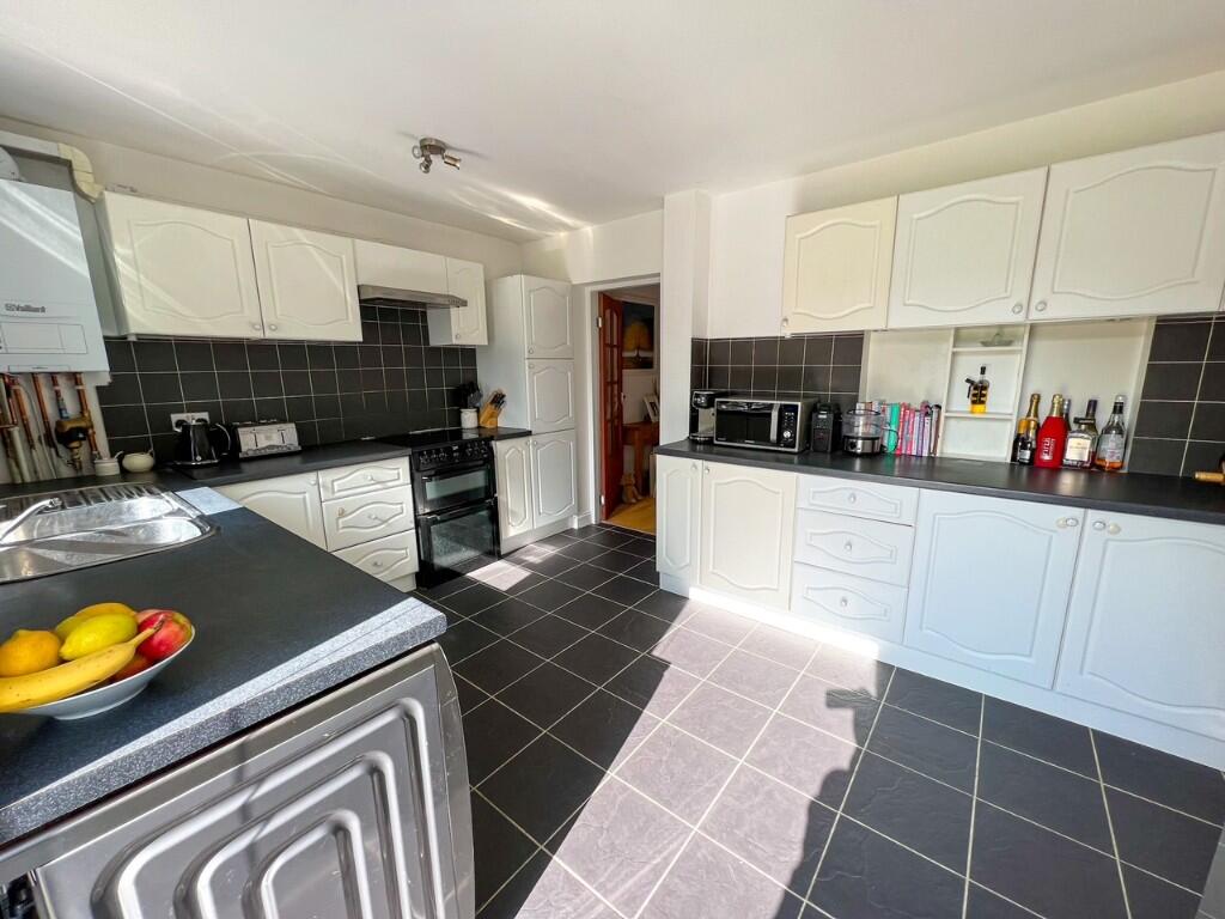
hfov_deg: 106.2
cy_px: 460
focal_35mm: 13
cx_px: 612
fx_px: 460
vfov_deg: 89.9
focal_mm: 1.57
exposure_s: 1/200
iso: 32
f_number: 1.8
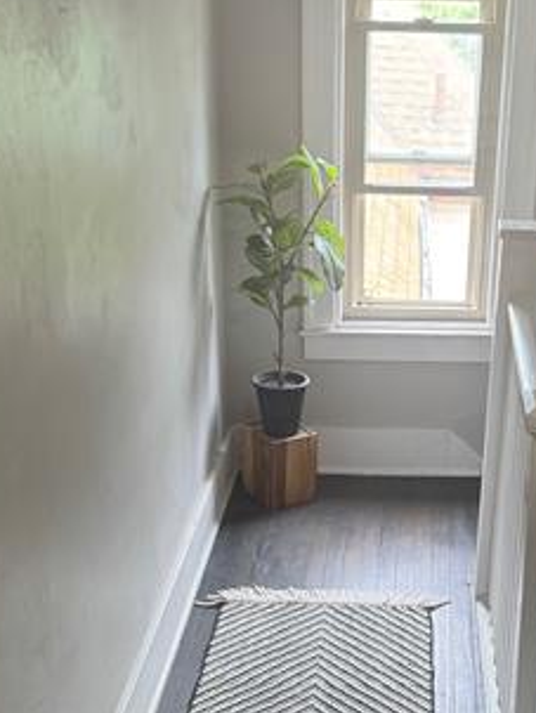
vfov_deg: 31.0
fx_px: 1258
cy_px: 545
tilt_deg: -25.6
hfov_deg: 23.9
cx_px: 383
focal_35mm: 61
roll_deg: -1.2
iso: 160
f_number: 1.78
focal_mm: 6.76
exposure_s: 1/60
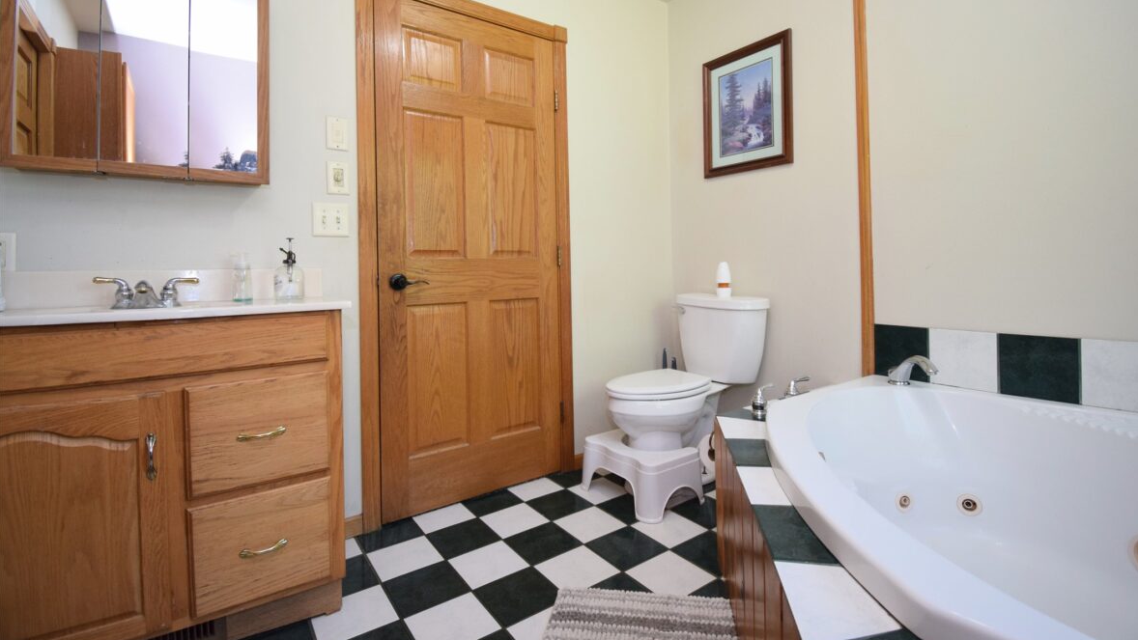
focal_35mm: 16
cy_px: 262
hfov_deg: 99.4
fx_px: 483
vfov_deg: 66.6
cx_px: 578
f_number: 4.5
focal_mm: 10
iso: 900
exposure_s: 1/60
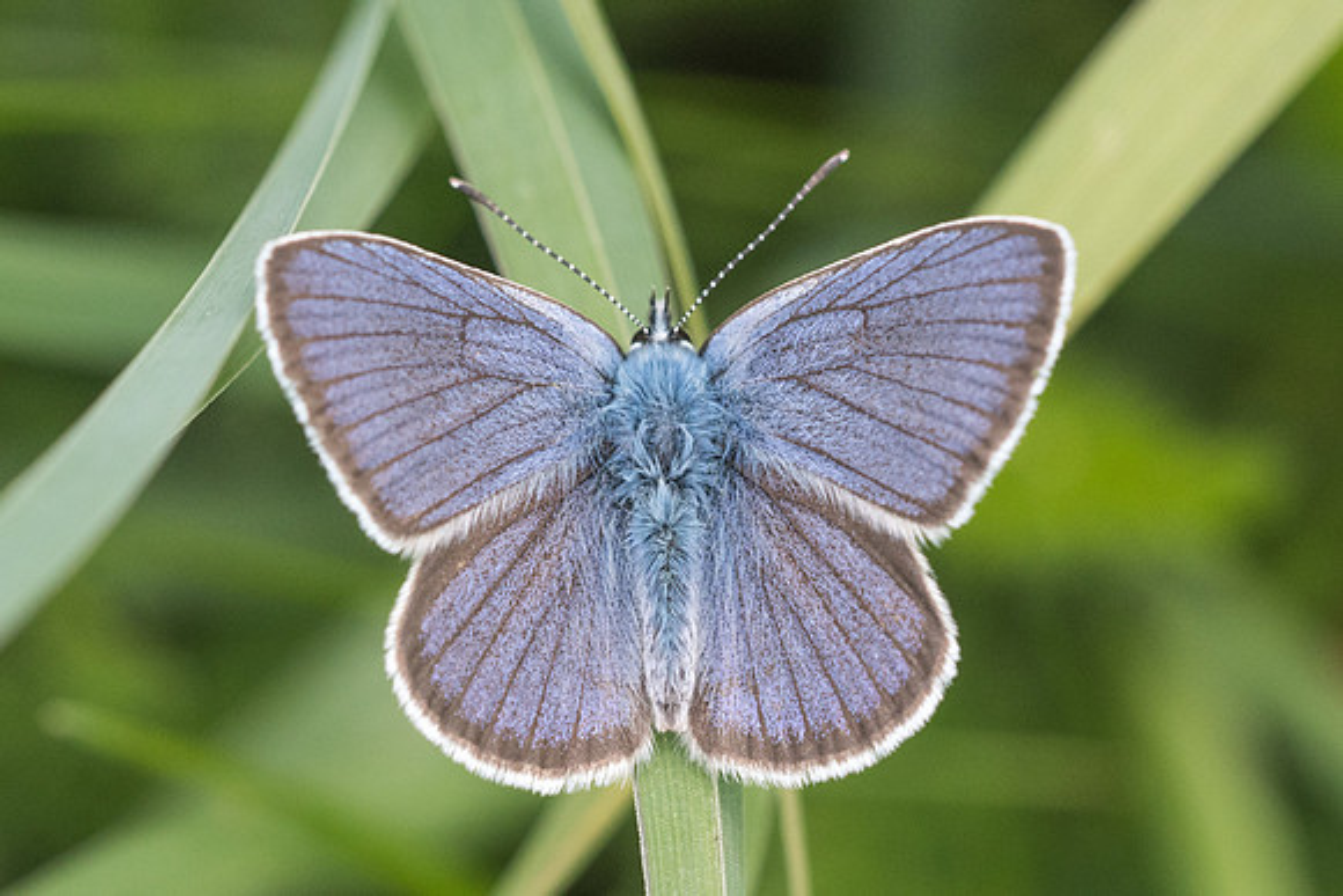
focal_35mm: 375
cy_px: 641
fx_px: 13992
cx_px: 672
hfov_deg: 5.5
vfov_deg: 3.7
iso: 800
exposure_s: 1/640
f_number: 9
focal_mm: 150
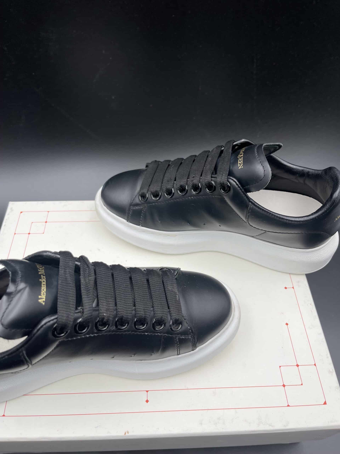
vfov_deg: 69.4
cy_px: 227
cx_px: 170
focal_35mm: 25
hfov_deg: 54.9
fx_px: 327
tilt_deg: -53.6
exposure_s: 1/664
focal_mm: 5.1
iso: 32
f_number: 1.6
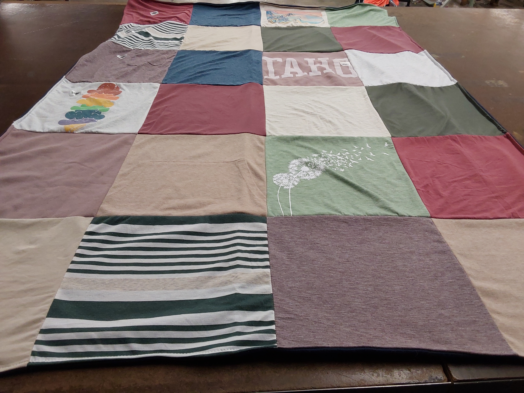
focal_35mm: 28
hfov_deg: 63.4
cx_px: 262
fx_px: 424
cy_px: 196
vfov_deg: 49.7
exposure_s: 1/60
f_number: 1.9
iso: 80
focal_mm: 2.91
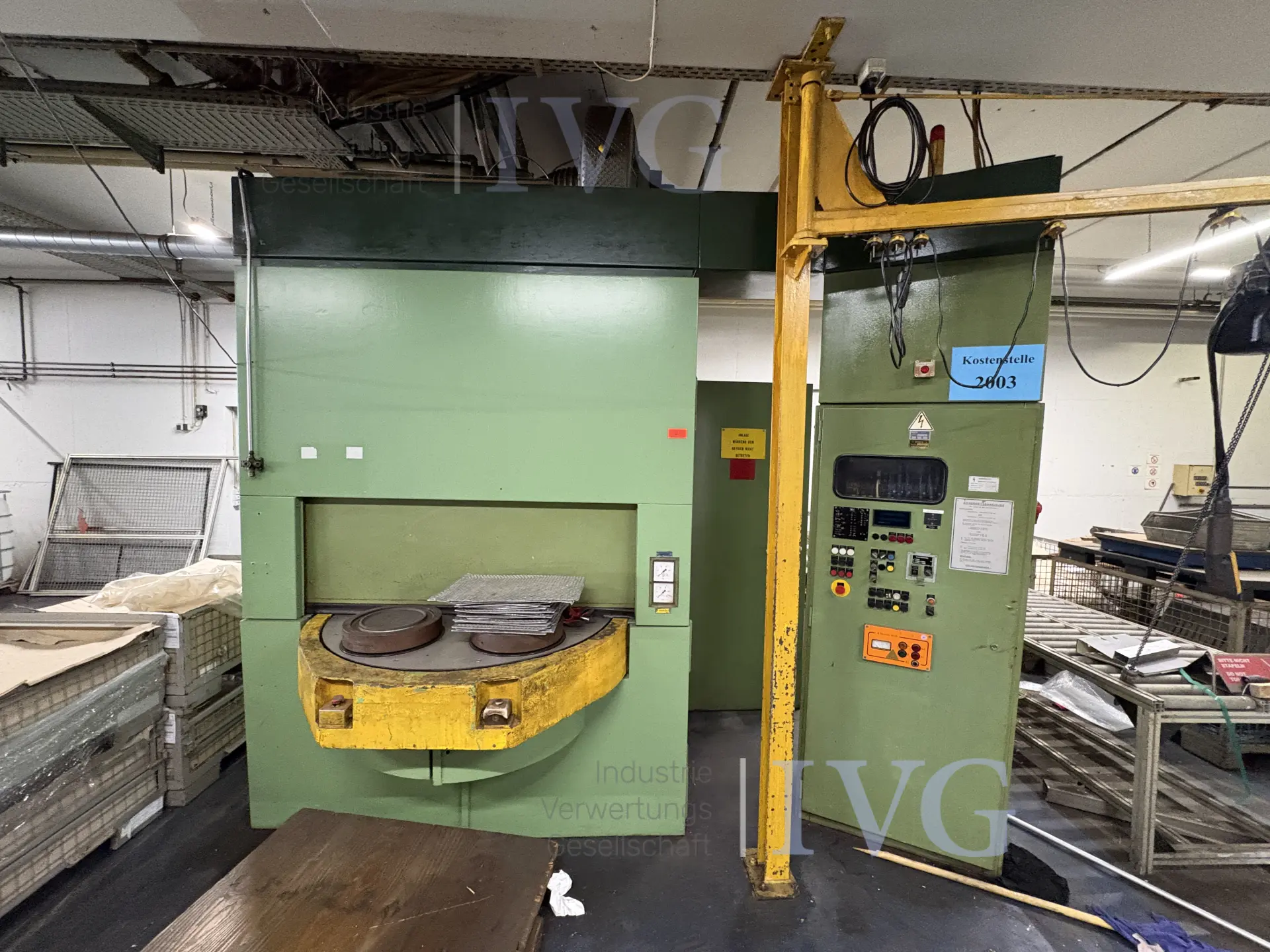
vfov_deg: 85.7
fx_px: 514
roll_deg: -1.1
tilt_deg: -1.0
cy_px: 476
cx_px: 635
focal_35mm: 14
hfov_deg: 102.1
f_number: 2.2
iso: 800
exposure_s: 1/50
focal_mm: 2.22
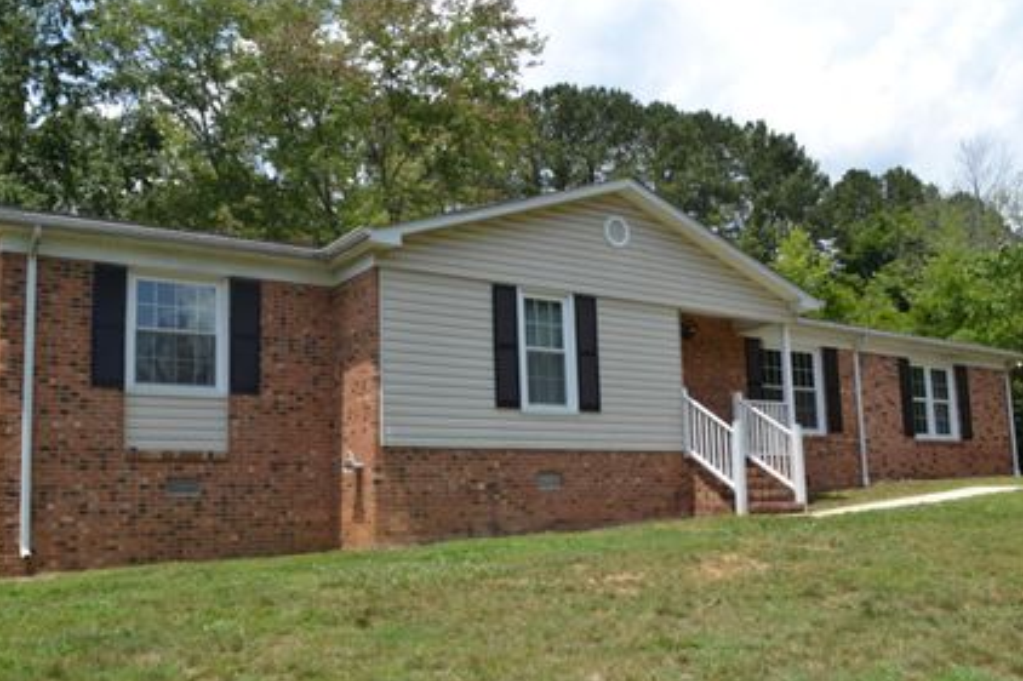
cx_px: 512
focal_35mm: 32
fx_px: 909
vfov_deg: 41.0
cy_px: 391
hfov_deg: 58.7
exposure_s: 1/200
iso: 100
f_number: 9
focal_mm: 18
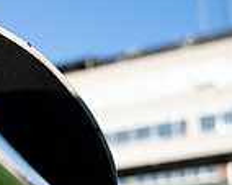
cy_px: 258
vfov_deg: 12.4
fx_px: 815
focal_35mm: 119
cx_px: -203
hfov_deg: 14.1
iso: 80
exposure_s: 1/400
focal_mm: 31
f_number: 4
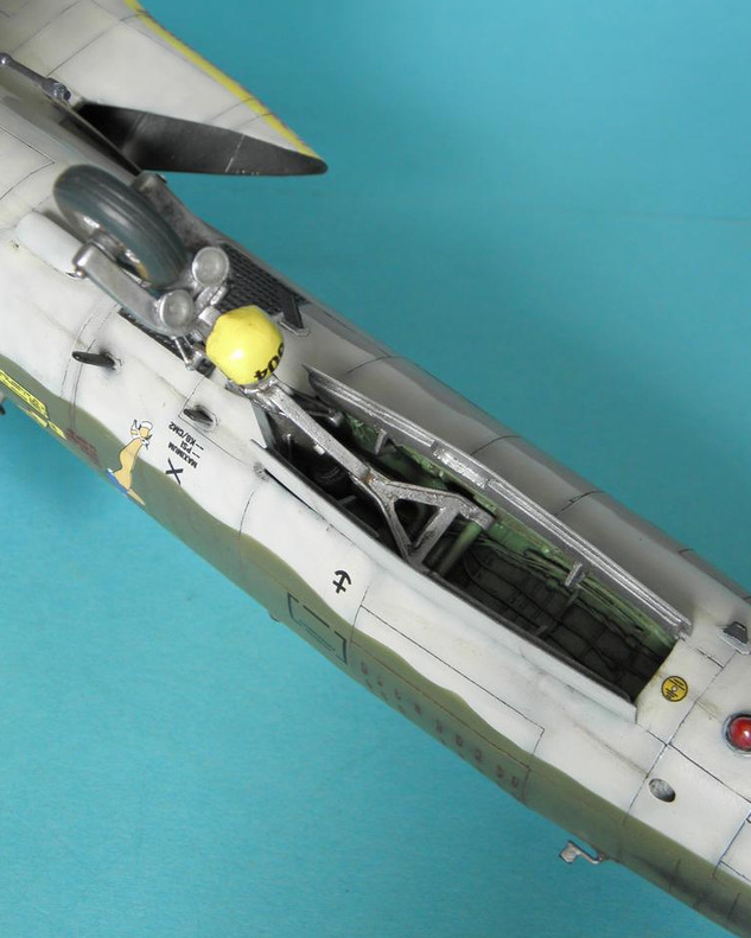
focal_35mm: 50
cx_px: 447
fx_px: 1389
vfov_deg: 37.3
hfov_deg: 30.2
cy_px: 466
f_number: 3.7
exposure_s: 1/8
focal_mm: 6.8
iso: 100
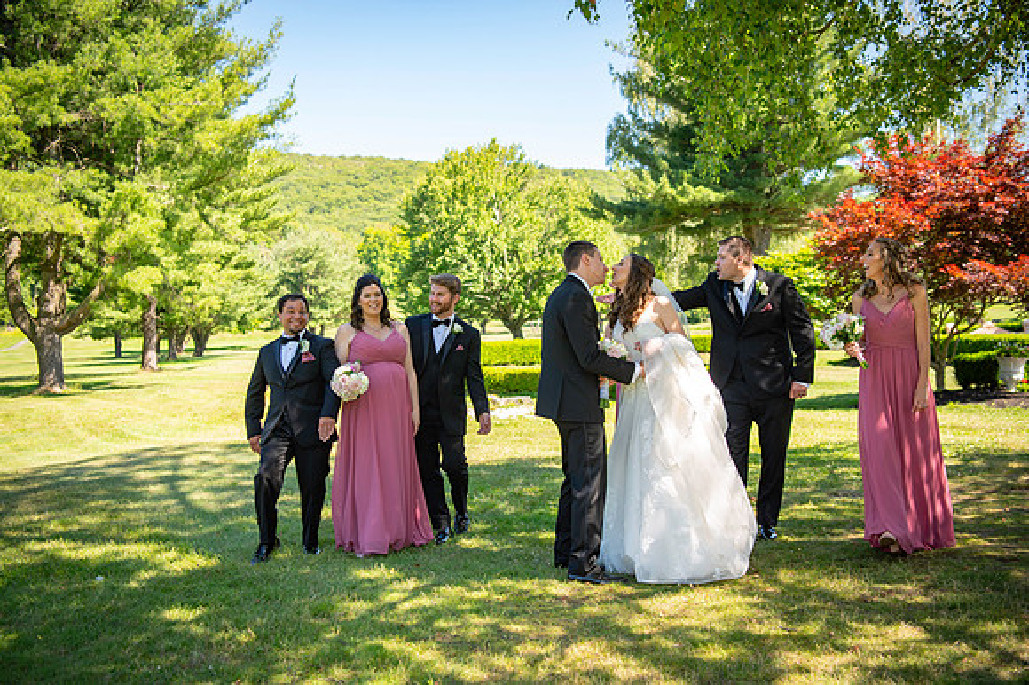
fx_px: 1086
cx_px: 514
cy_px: 342
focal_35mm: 38
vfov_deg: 35.0
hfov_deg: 50.7
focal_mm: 38
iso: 250
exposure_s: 1/800
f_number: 3.2
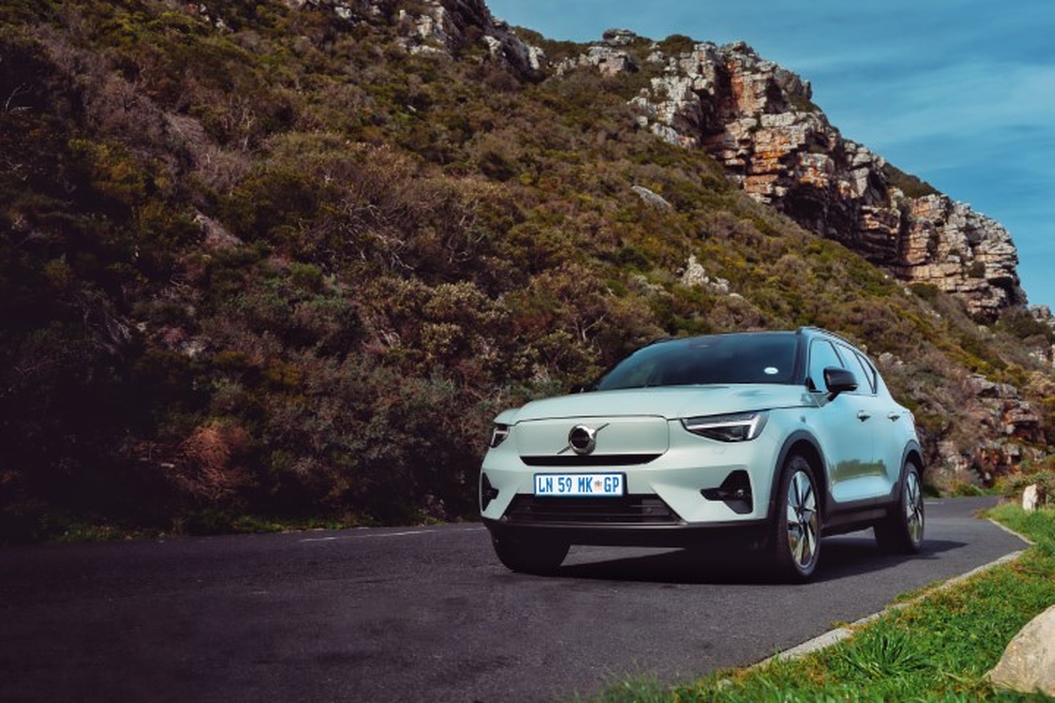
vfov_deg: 36.9
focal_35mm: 36
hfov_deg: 53.1
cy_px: 352
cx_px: 528
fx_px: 1055
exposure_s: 1/800
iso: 100
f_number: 2.8
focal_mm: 24
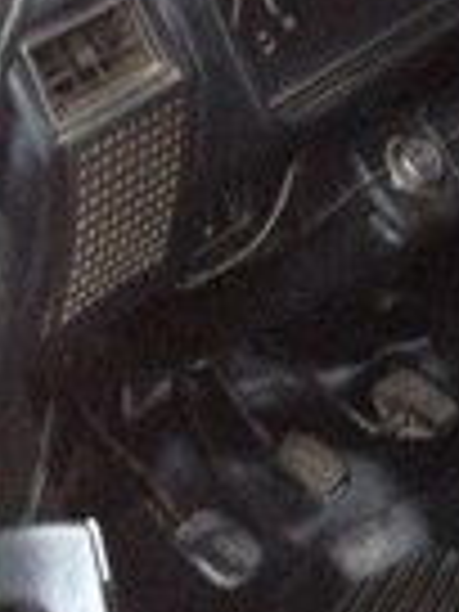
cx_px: 832
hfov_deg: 10.8
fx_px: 2263
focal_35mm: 128
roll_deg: +5.9
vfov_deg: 15.4
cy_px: 288
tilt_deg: -24.3
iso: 400
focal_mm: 4.28
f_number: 2.4
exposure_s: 1/15
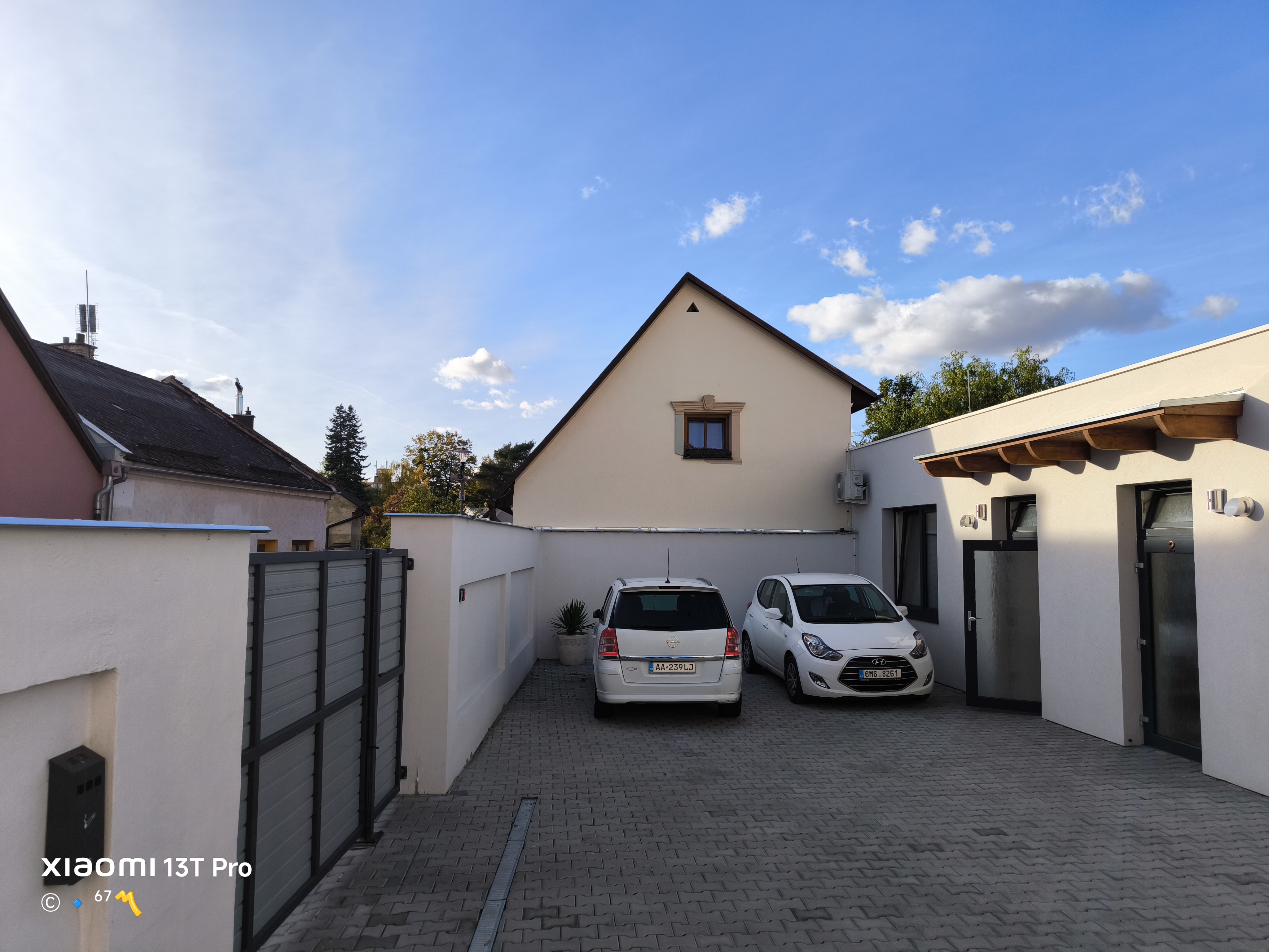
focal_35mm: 24
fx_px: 880
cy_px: 476
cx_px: 634
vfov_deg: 56.8
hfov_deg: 71.6
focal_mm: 6.92
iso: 50
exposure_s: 1/2079
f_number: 1.9
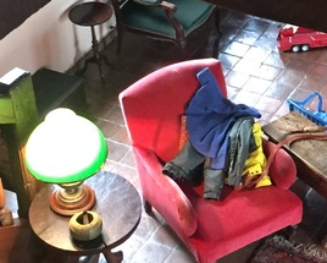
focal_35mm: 108
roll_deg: -0.4
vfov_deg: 14.2
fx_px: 1046
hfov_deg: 17.5
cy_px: 45
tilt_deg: -33.8
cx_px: 292
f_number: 2.2
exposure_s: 1/33
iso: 320
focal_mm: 4.15
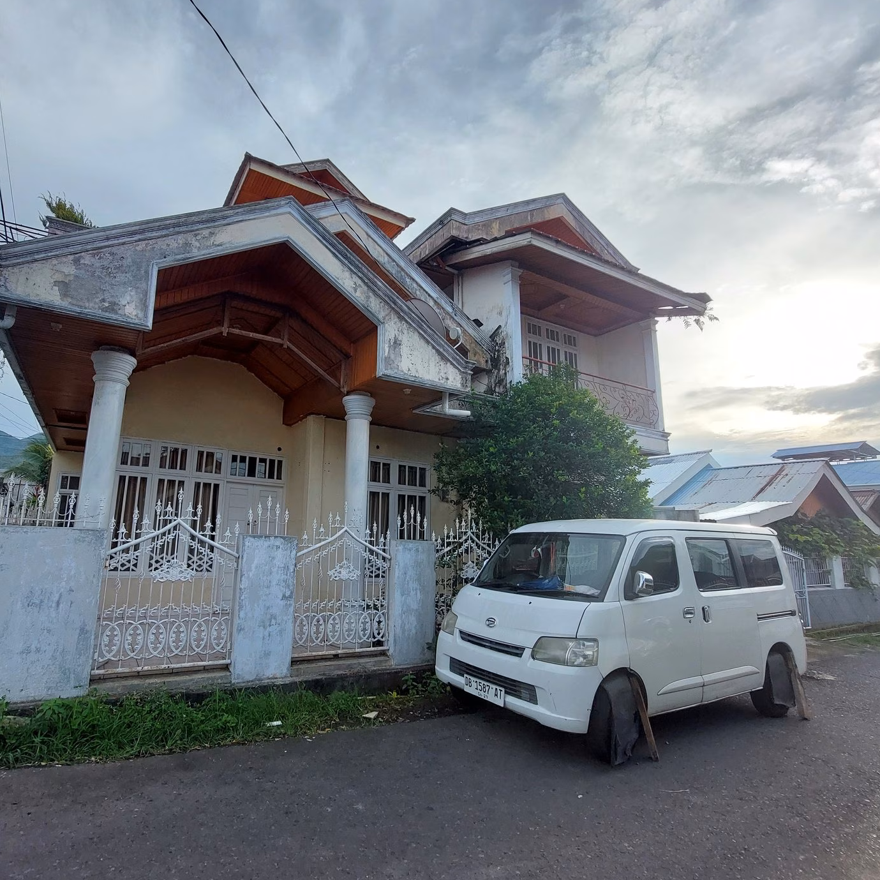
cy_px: 432
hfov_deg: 85.9
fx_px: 460
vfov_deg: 87.4
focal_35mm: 16
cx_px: 336
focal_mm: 1.74
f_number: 2.2
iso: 50
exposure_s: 1/565
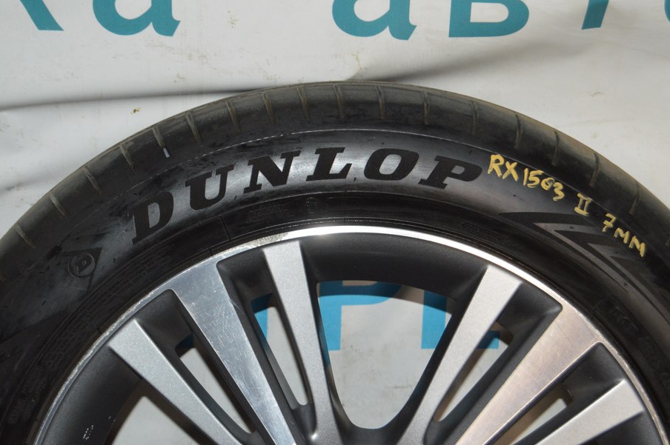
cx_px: 366
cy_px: 222
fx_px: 1580
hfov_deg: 23.9
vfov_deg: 16.0
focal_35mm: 85
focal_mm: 50
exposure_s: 1/60
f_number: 5.6
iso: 2000
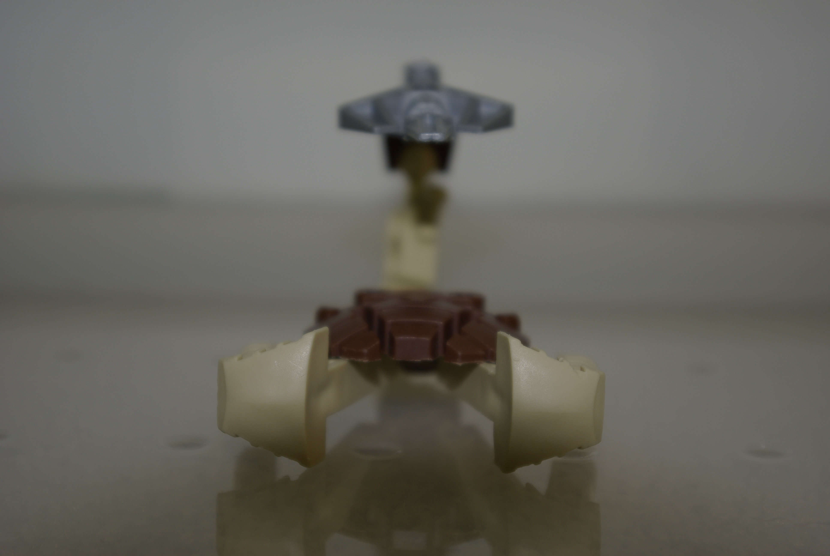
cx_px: 415
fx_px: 1489
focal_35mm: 64
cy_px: 278
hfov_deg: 31.2
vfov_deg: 21.1
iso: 100
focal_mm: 43
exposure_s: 1/60
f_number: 4.5
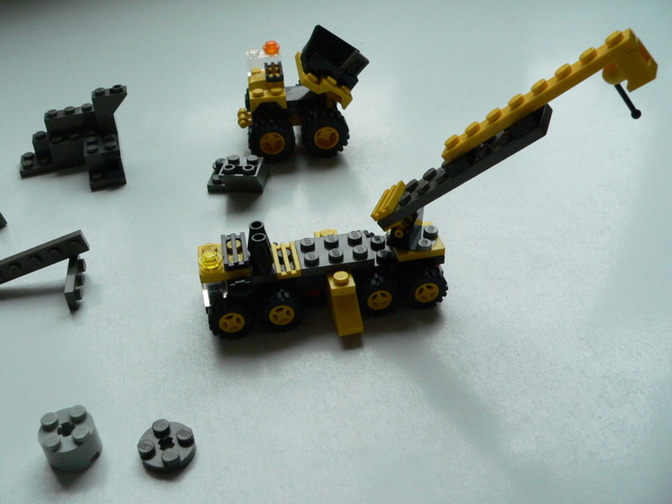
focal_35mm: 36
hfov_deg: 51.4
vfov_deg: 39.7
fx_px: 699
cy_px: 252
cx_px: 336
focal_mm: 6
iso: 400
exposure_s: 1/160
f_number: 4
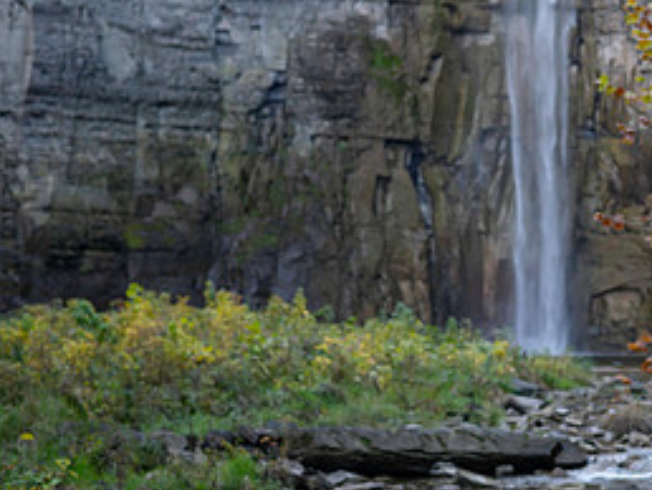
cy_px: 99
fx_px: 2036
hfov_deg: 17.8
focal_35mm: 108
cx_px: 652
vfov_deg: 13.7
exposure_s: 1/500
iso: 640
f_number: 2.8
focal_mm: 50
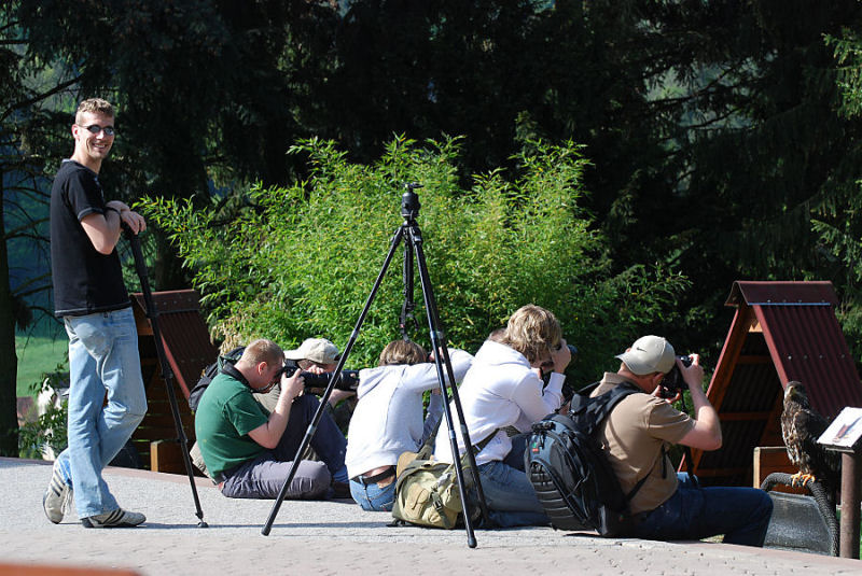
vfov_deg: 10.2
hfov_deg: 15.2
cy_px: 288
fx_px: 3235
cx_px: 431
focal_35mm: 135
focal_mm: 90
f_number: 7.1
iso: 200
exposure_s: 1/320
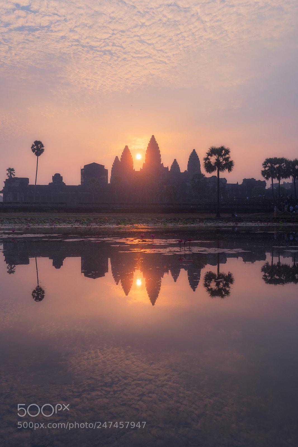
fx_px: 397
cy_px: 224
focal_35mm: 32
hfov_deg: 41.1
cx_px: 149
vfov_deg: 58.7
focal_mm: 32
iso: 100
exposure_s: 1/125
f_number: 11
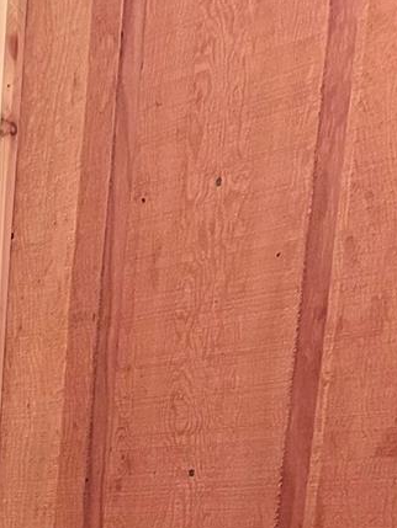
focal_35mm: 93
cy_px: 860
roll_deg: -2.1
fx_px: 1421
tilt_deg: -10.1
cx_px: -298
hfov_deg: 14.2
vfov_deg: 18.0
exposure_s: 1/60
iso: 400
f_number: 1.5
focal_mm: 5.7
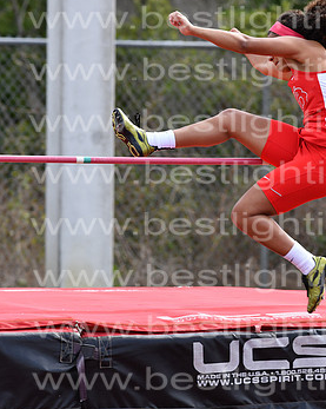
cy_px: 201
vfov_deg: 2.7
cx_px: 300
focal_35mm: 707
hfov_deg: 2.2
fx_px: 8538
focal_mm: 300
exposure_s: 1/1000
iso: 400
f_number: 5.6
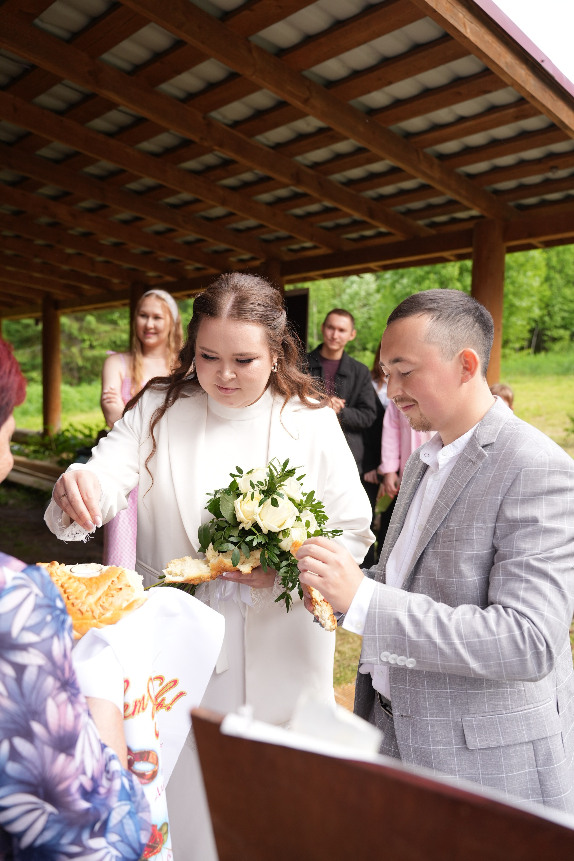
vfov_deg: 65.5
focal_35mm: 28
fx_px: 670
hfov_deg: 46.4
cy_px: 430
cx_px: 287
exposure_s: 1/400
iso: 250
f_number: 3.5
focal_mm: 28
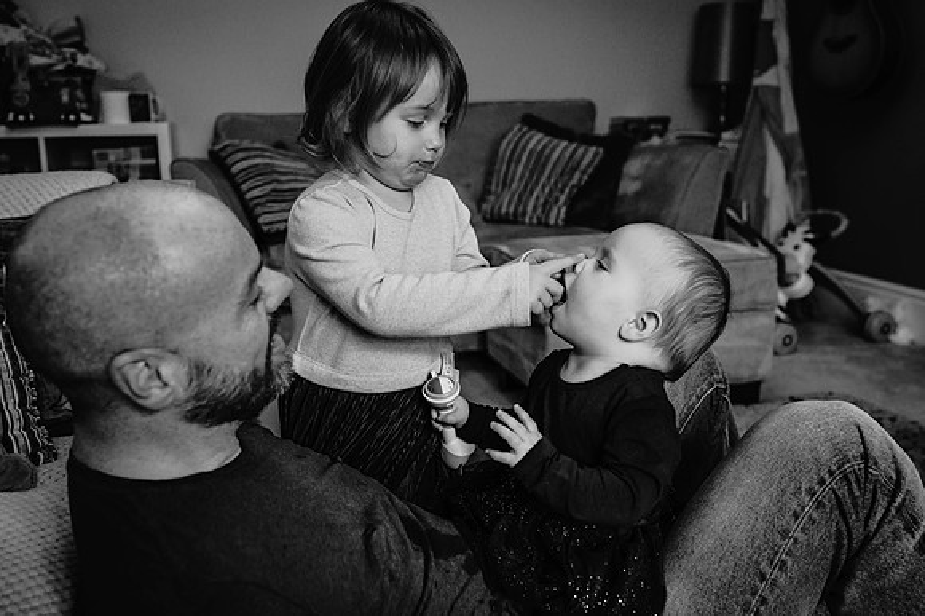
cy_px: 308
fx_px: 899
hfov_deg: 54.5
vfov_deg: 37.8
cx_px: 462
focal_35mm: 35
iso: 1100
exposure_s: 1/160
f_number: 3.5
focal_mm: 35
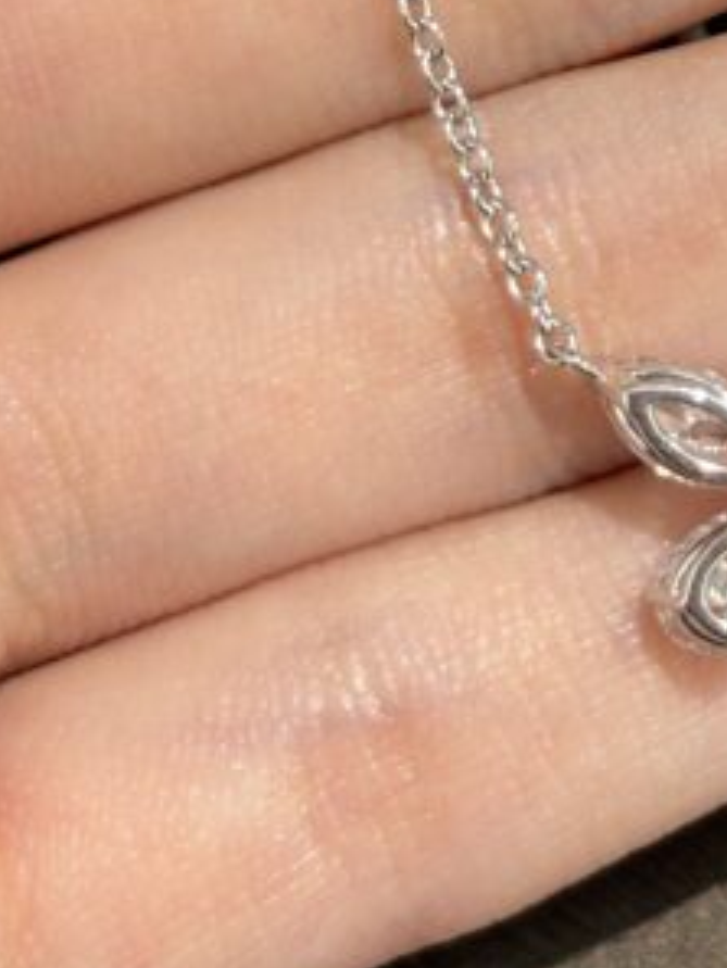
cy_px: -91
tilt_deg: -60.3
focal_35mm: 140
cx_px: 750
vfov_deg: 13.8
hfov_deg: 10.5
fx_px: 3918
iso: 40
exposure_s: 1/100
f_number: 1.6
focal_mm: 5.96
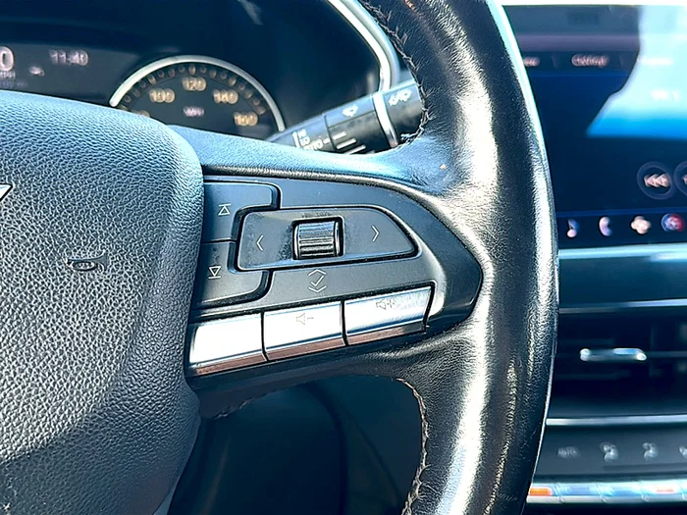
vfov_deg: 39.7
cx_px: 344
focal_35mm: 36
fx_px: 714
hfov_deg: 51.4
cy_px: 258
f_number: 1.78
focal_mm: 6.86
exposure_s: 1/90
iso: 50
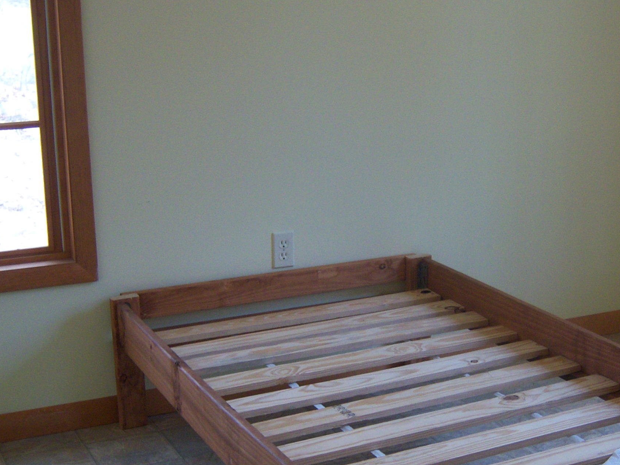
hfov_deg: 30.2
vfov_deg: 22.9
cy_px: 265
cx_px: 372
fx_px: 1146
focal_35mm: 64
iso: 160
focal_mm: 7.5
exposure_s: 1/60
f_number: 2.8
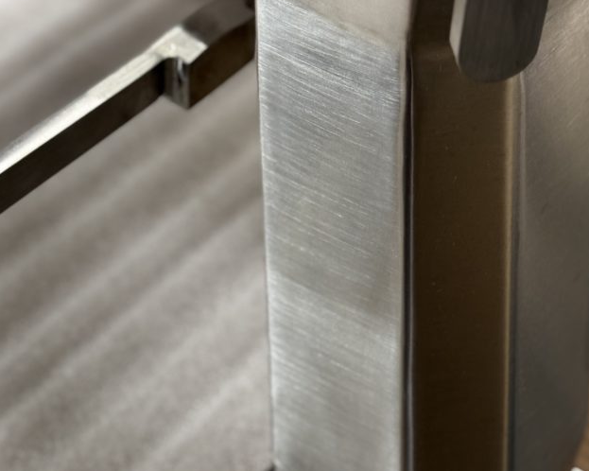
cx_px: 267
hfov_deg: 26.1
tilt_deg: -45.8
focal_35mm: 73
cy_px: 247
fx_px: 1272
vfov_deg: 21.0
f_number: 1.78
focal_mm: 6.76
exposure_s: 1/60
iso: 200
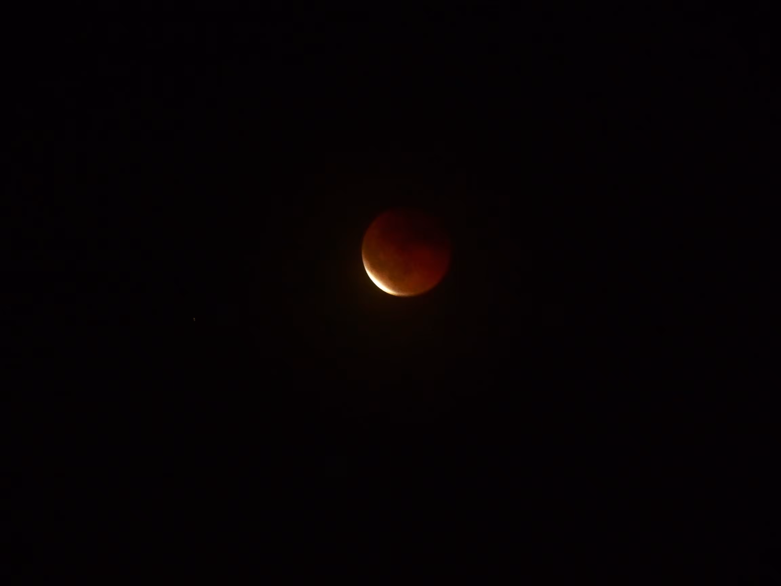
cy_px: 293
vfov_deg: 3.5
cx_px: 390
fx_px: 9702
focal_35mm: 430
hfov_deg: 4.6
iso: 1600
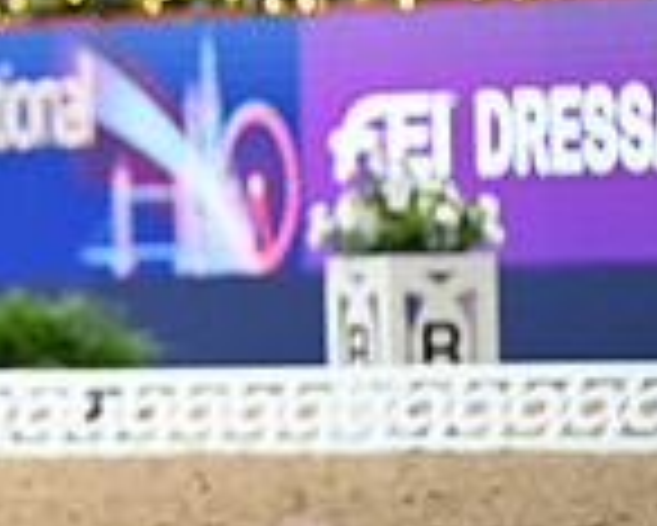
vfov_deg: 1.7
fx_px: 17395
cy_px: -29
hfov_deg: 2.2
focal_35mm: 894
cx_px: -608
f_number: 4
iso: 6400
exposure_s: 1/640
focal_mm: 240
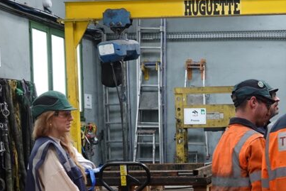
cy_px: 191
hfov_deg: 22.3
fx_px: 707
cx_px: 258
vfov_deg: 15.1
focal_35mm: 89
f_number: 3.2
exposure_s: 1/80
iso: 320
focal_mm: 12.96
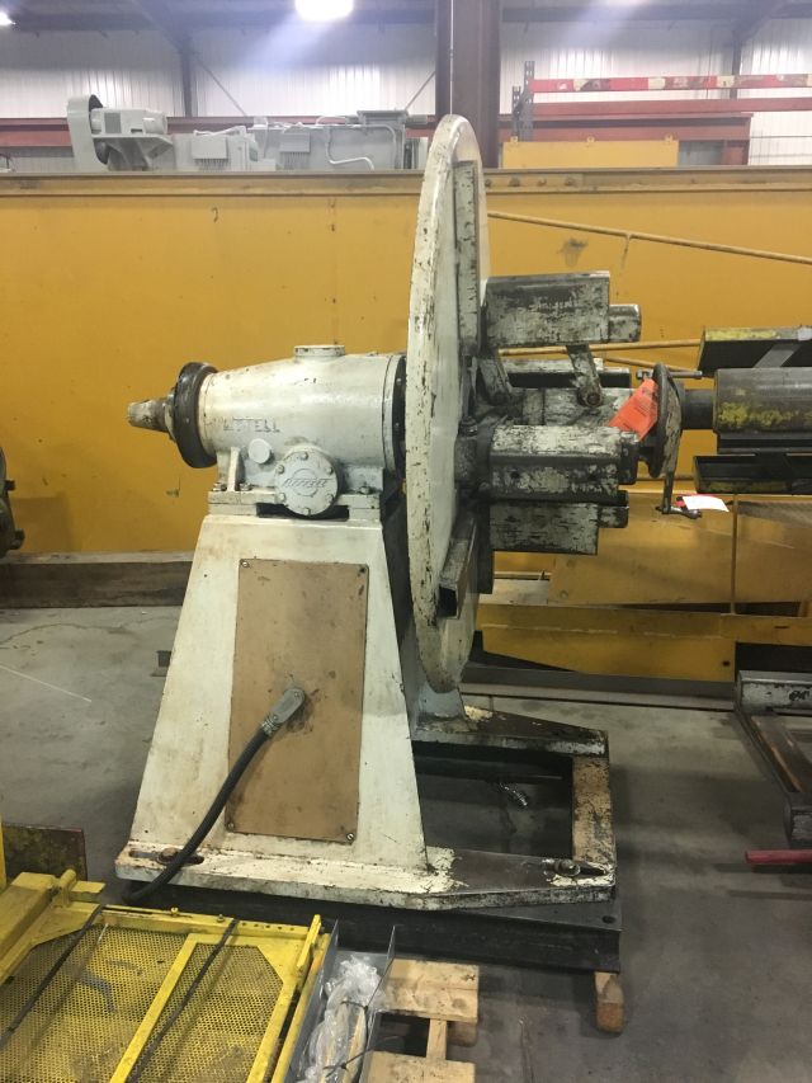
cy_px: 542
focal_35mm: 29
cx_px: 406
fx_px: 907
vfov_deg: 61.7
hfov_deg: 48.2
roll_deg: -0.3
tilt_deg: -15.5
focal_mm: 4.15
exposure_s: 1/30
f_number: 2.2
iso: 250
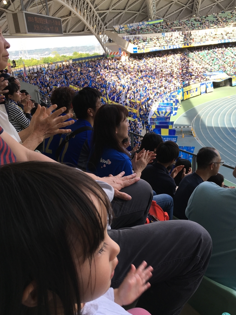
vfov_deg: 56.8
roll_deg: +3.8
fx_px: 291
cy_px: 168
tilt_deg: -22.6
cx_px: 124
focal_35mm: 32
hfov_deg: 44.1
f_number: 2.2
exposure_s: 1/272
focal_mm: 4.15
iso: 25
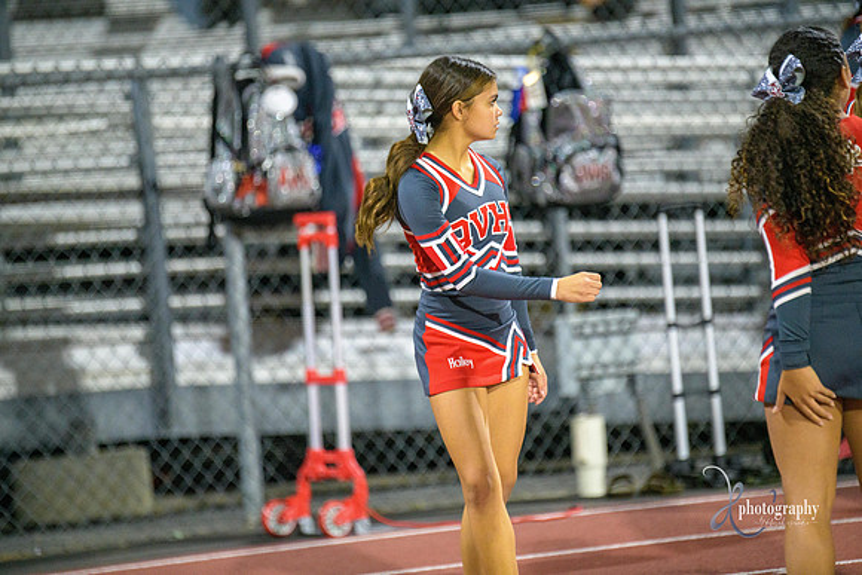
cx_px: 431
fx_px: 7185
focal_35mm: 300
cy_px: 288
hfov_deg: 6.9
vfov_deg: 4.6
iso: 2000
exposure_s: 1/250
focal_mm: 300
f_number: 2.8
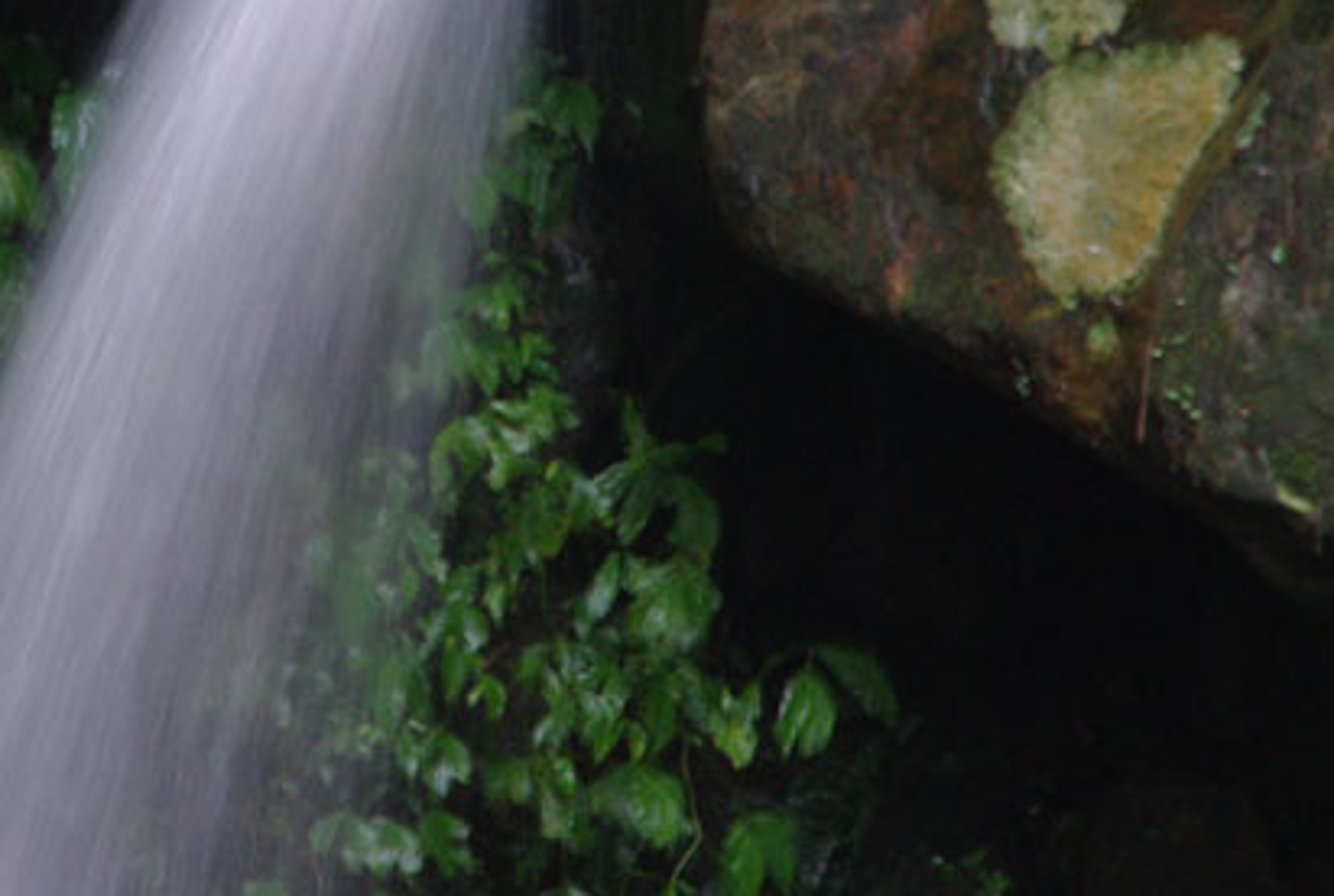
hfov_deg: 4.9
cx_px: 250
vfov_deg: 3.3
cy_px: 149
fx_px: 15449
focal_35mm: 416
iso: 400
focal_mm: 133
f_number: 20
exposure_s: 1/2.5
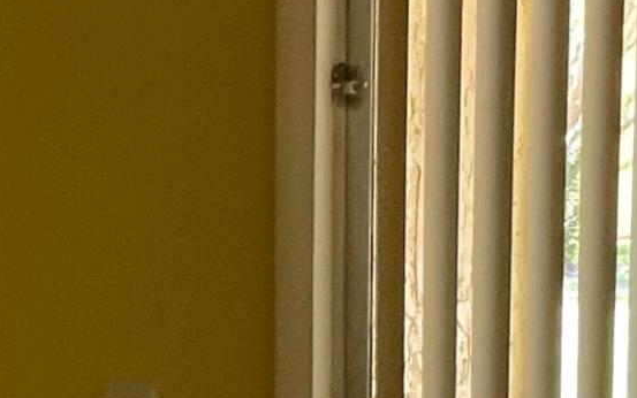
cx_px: -2
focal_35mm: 160
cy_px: 641
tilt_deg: -9.9
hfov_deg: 12.9
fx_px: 2778
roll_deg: +0.4
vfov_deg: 8.0
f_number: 1.8
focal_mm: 3
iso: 100
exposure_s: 1/60
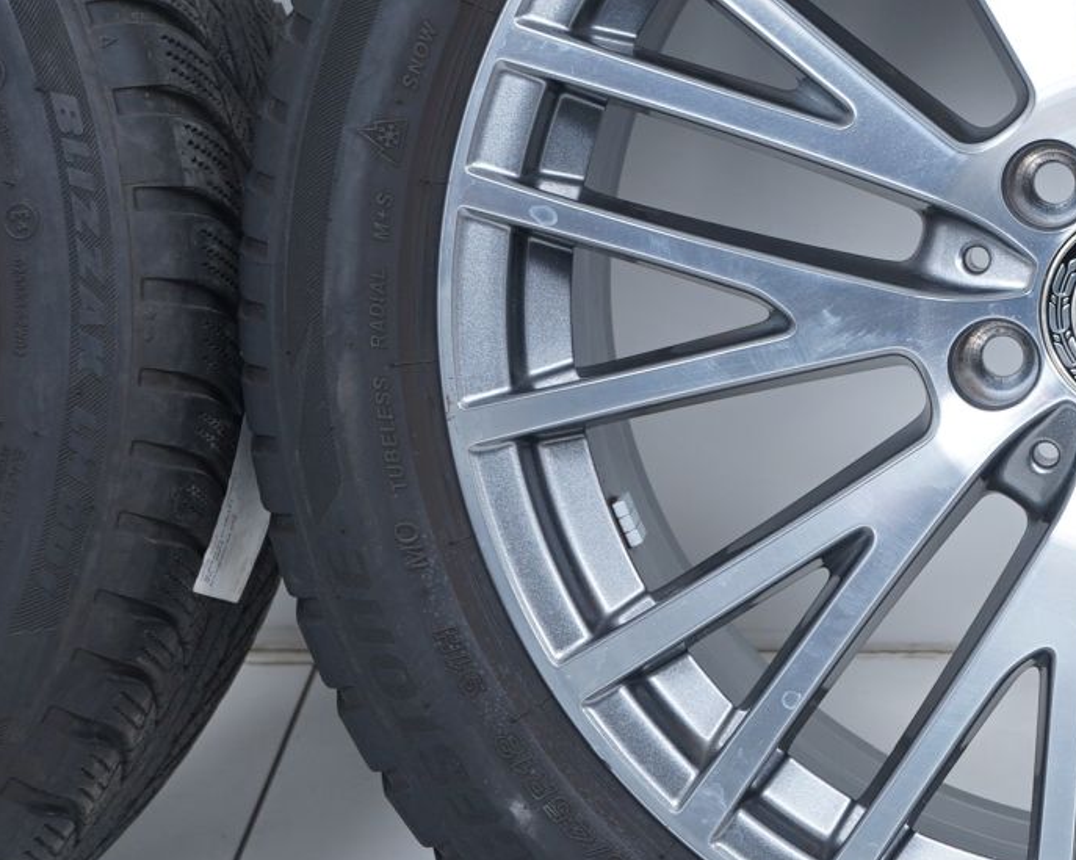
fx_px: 3088
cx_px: 1197
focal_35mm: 97
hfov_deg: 18.9
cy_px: 247
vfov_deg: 15.8
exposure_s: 1/100
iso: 250
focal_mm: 37
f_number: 7.1
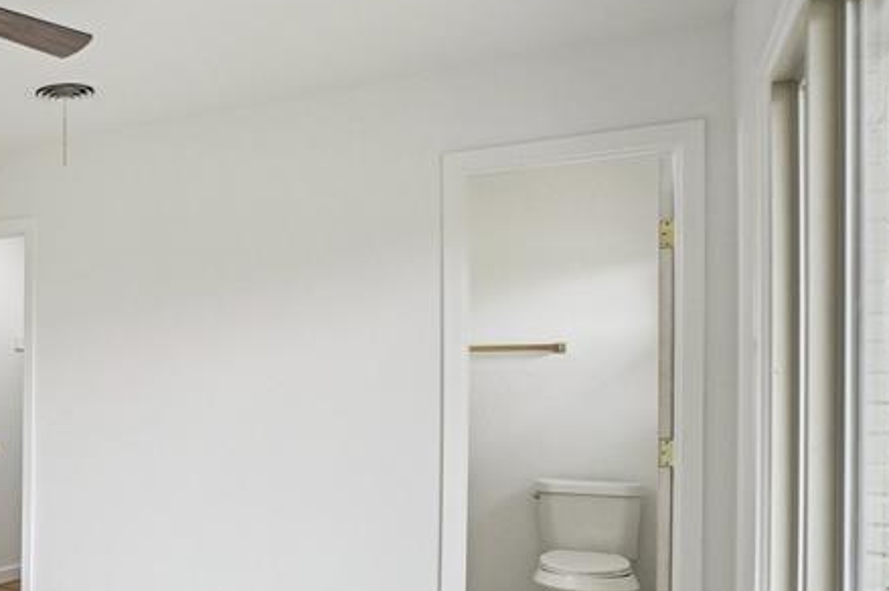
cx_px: -122
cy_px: 403
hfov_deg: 41.5
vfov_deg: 37.3
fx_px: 864
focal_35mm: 35
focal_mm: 10
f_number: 8
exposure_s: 1/50
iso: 400
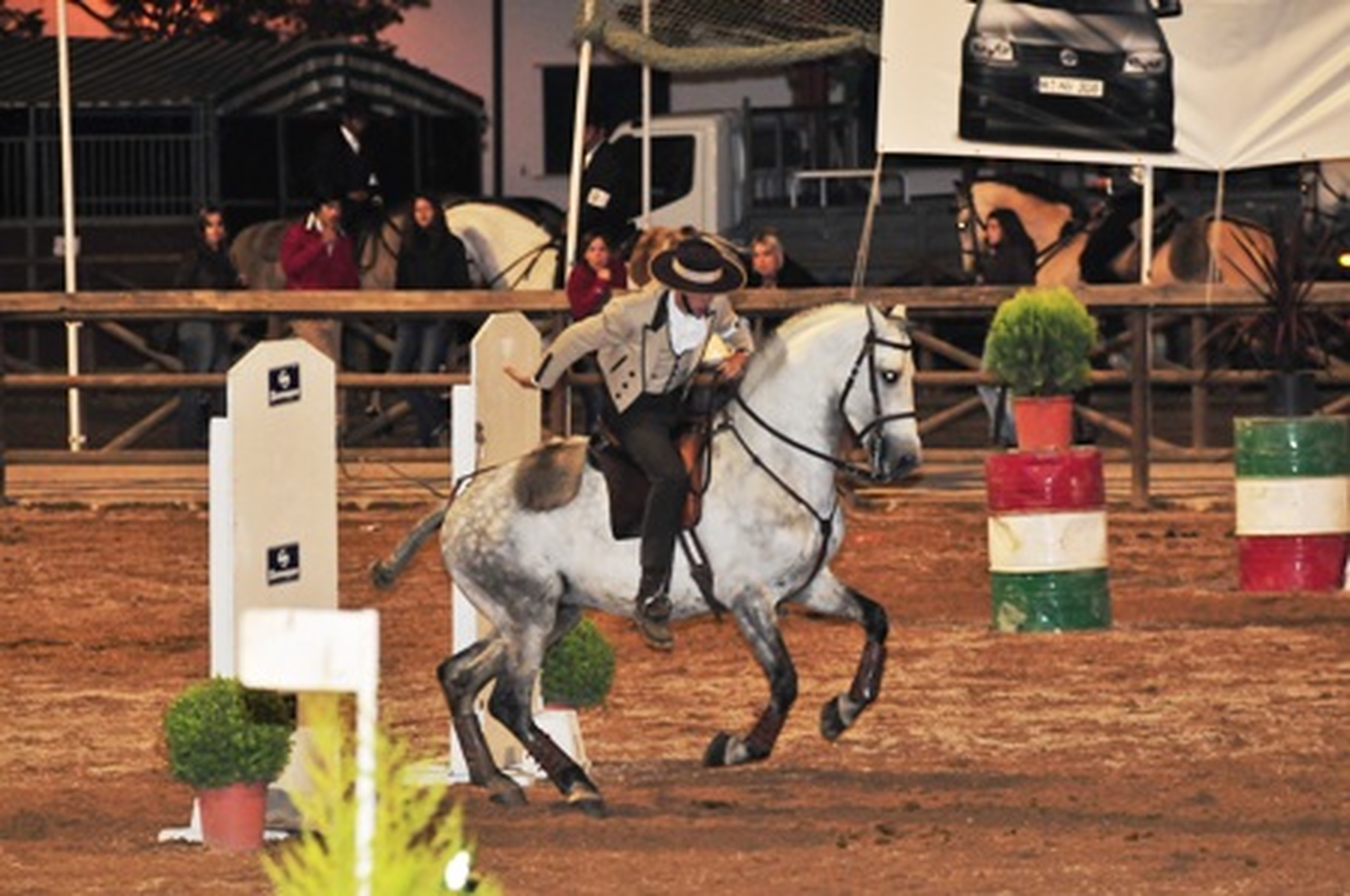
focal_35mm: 300
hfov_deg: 6.9
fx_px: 11234
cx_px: 675
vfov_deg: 4.6
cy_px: 448
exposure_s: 1/250
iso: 800
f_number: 4
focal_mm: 200
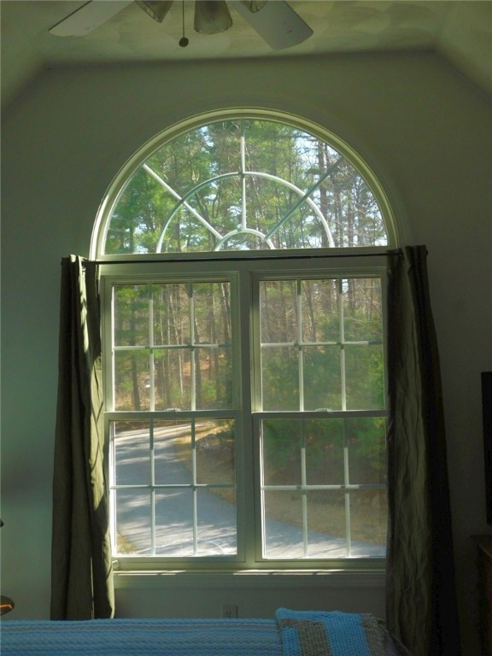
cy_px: 328
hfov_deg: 32.2
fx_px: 853
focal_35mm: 45
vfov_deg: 42.1
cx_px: 246
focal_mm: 8
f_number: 3.7
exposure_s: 1/250
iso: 125
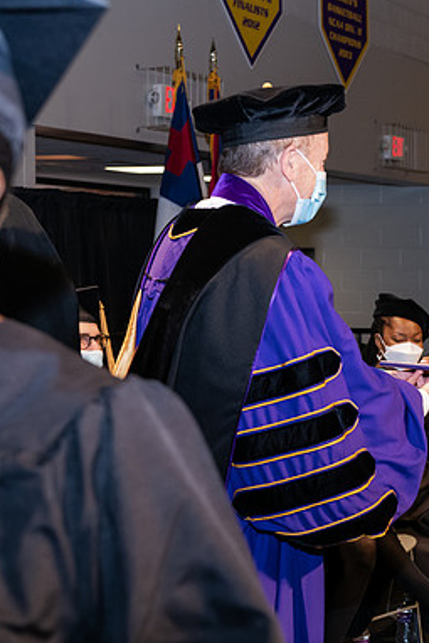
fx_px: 1518
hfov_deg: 15.8
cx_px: 426
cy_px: 321
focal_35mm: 85
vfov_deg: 23.9
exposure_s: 1/200
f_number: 6.3
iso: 1600
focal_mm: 56
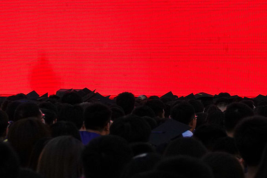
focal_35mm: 413
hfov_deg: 5.0
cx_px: 168
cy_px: 15
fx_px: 3062
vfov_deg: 3.3
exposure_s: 1/200
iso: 400
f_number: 4.5
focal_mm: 72
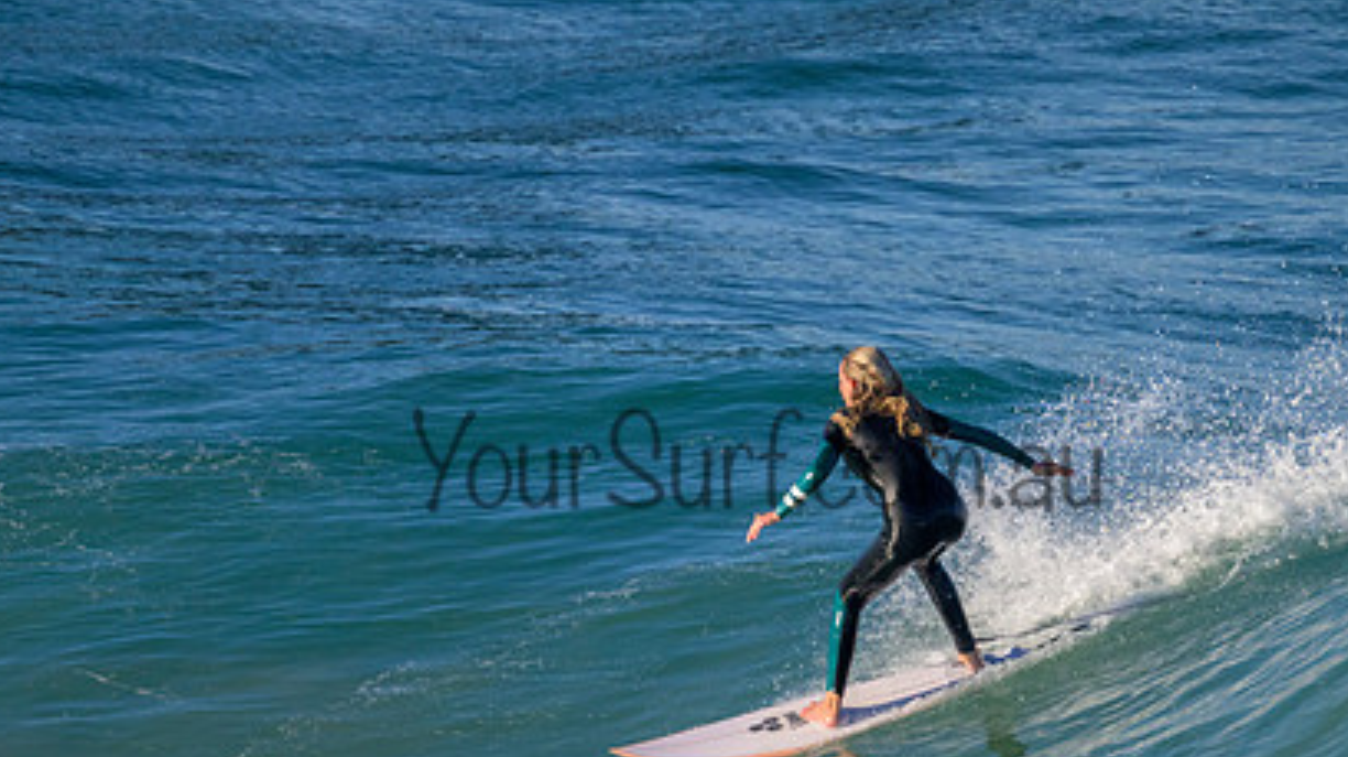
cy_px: 431
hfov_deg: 1.8
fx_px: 42620
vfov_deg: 1.0
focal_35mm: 1193
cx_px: 753
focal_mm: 800
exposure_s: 1/2000
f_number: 11
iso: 2500
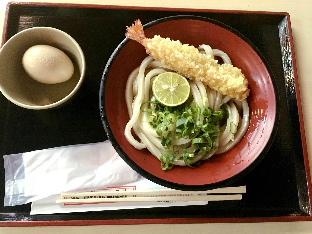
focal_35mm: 29
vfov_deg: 48.2
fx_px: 261
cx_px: 156
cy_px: 117
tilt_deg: -77.4
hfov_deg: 61.7
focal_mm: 4.15
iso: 250
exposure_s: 1/15
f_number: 2.2
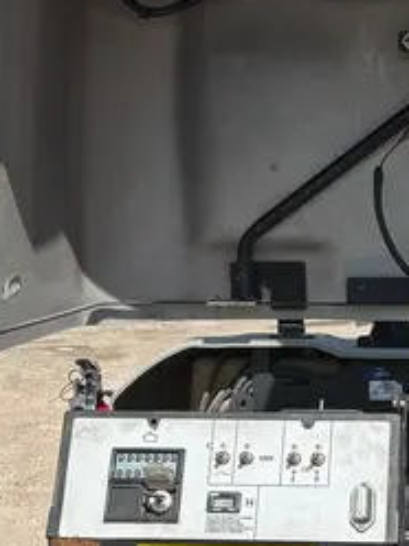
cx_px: 369
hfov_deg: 18.8
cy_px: 450
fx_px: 1213
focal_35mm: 77
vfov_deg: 24.8
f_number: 1.6
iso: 50
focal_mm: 5.96
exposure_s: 1/3106
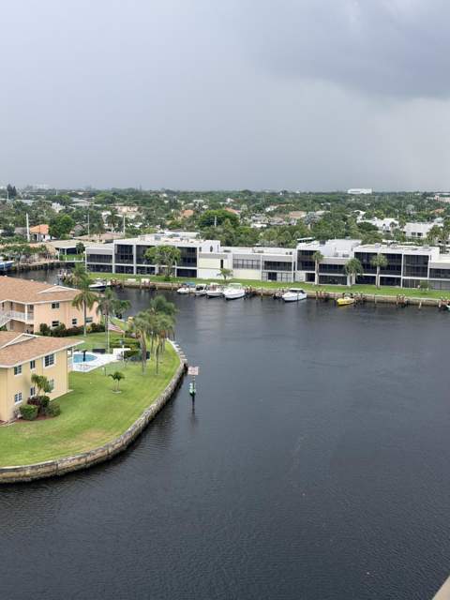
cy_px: 300
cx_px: 225
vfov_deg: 39.7
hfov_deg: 30.3
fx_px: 832
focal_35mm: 48
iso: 64
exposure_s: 1/523
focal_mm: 6.76
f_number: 1.78
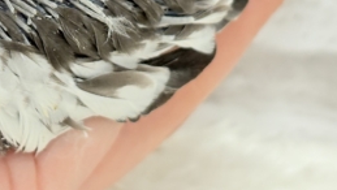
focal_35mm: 140
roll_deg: -5.5
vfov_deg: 8.5
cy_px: -107
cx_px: 103
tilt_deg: -14.2
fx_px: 1252
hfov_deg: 15.3
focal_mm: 5.96
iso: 64
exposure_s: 1/50
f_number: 1.6
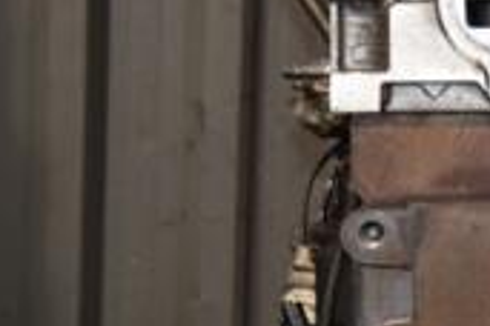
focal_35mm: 168
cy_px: 226
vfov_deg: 8.2
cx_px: 579
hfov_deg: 12.0
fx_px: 2286
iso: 800
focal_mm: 32
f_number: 5
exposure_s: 1/60
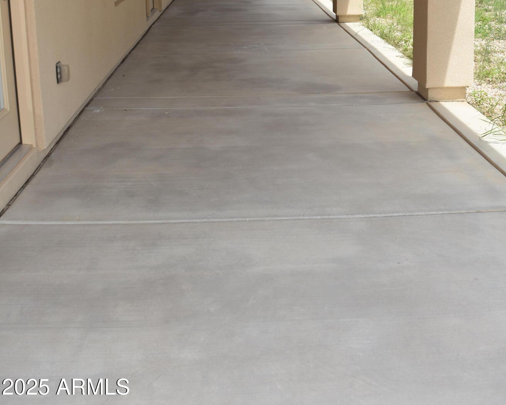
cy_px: 36
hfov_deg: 42.9
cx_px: 257
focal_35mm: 43
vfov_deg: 33.0
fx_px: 644
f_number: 8
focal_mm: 20
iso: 100
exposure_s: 1/250
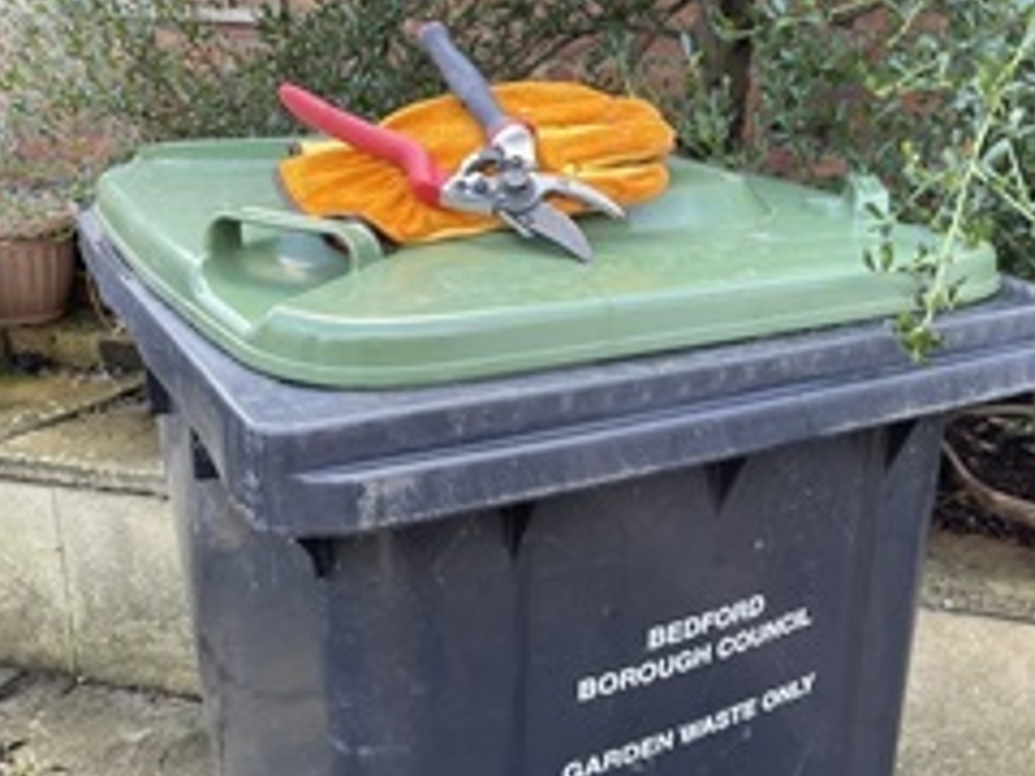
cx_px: 703
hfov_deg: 47.0
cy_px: 440
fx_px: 1166
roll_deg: -2.0
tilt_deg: -20.9
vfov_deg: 36.8
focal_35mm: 39
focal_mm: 4.2
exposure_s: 1/121
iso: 100
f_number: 1.6
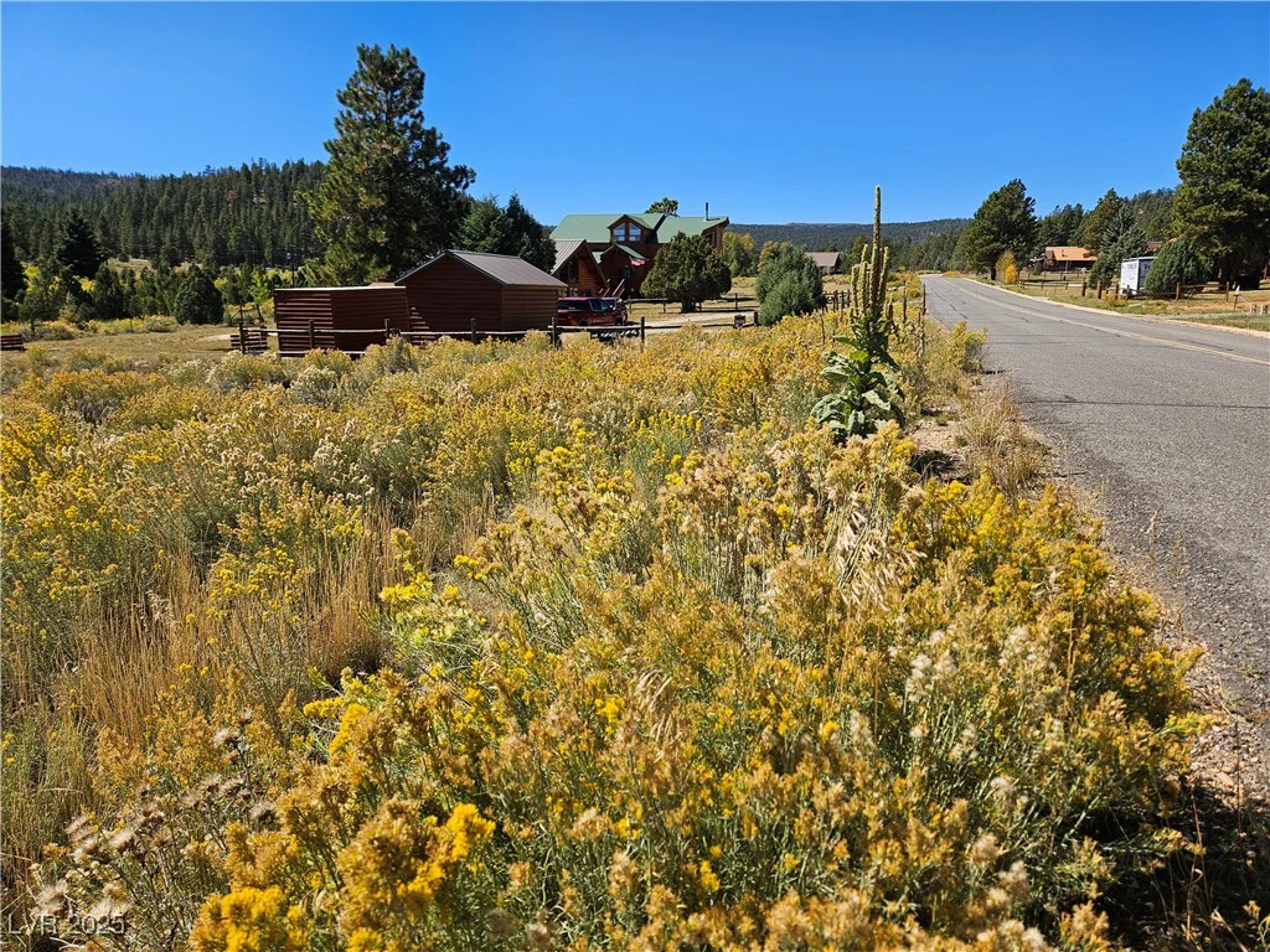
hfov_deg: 73.9
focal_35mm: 23
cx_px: 635
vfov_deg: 58.9
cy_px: 476
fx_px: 844
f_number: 1.8
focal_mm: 5.4
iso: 25
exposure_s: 1/1824
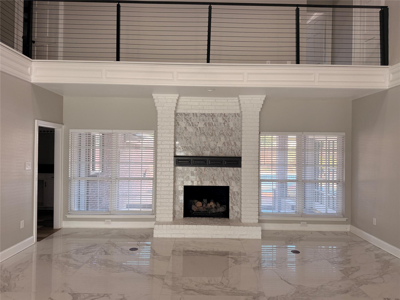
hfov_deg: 71.6
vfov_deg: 56.8
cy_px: 150
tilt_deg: +0.8
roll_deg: -0.9
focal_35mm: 24
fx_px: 277
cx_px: 200
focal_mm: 6.76
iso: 160
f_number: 1.78
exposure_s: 1/190
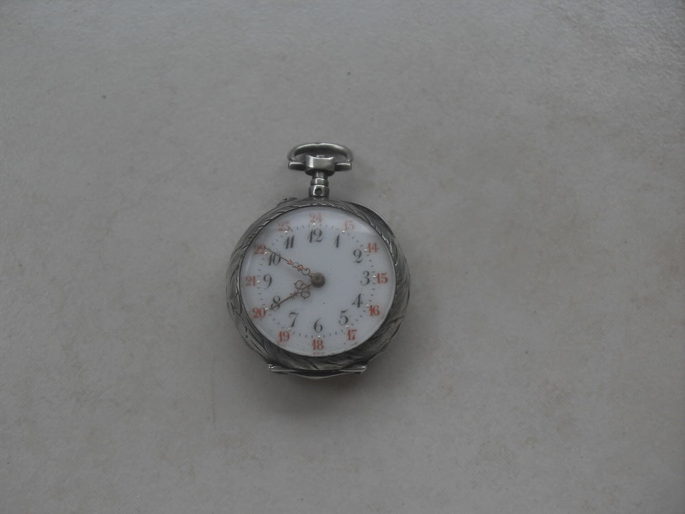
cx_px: 342
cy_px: 257
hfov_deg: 50.1
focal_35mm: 37
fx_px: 732
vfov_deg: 38.7
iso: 80
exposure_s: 1/250
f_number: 2.8
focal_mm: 6.3
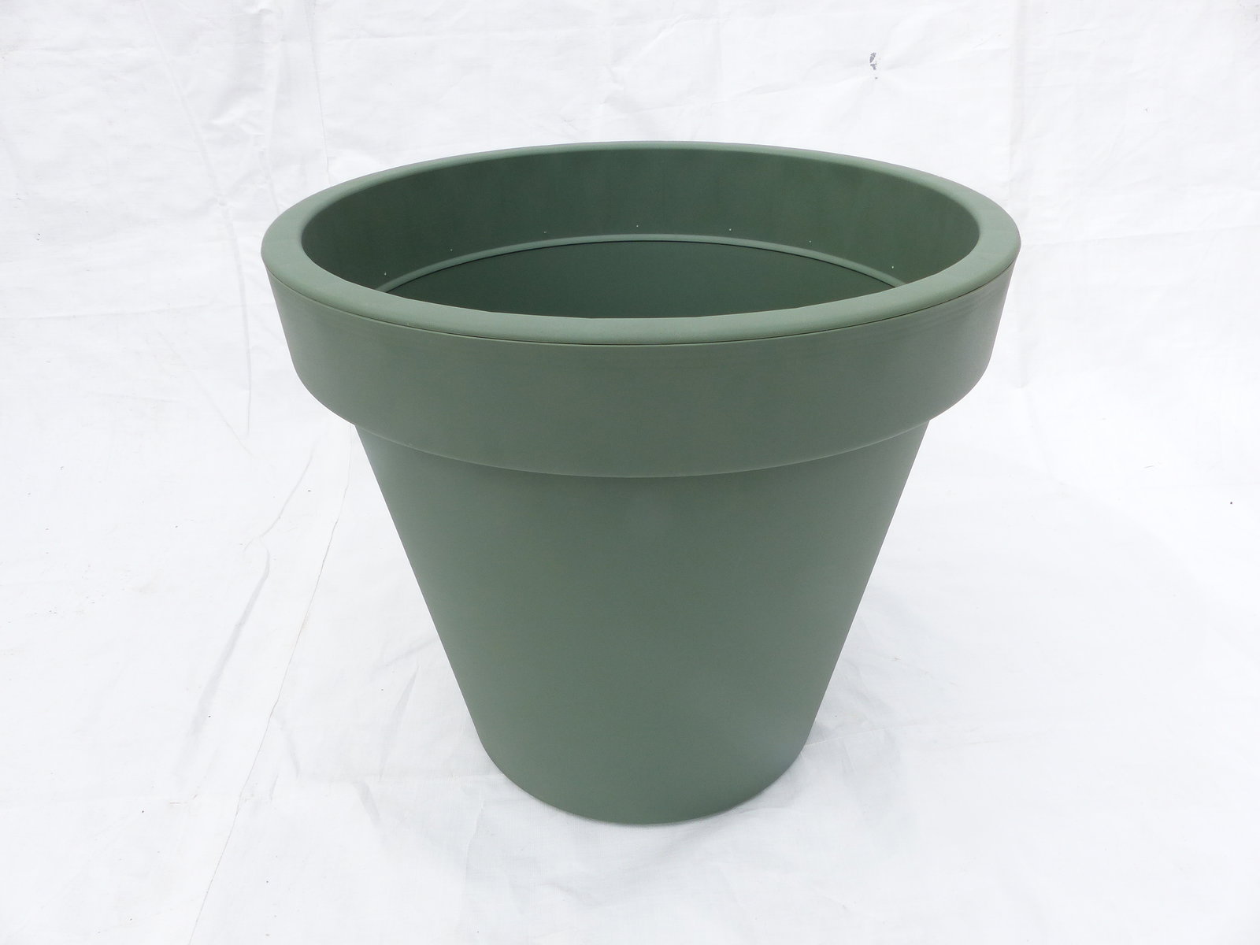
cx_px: 630
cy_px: 472
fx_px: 910
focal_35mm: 25
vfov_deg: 54.9
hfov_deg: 69.4
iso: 100
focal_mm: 4.5
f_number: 4
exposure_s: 1/320
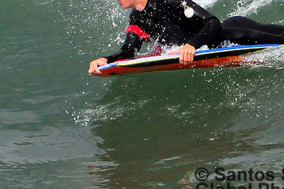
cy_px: 66
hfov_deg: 1.5
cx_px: 184
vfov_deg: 1.0
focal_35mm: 1339
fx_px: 10562
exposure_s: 1/2000
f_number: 10
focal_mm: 550
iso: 1250
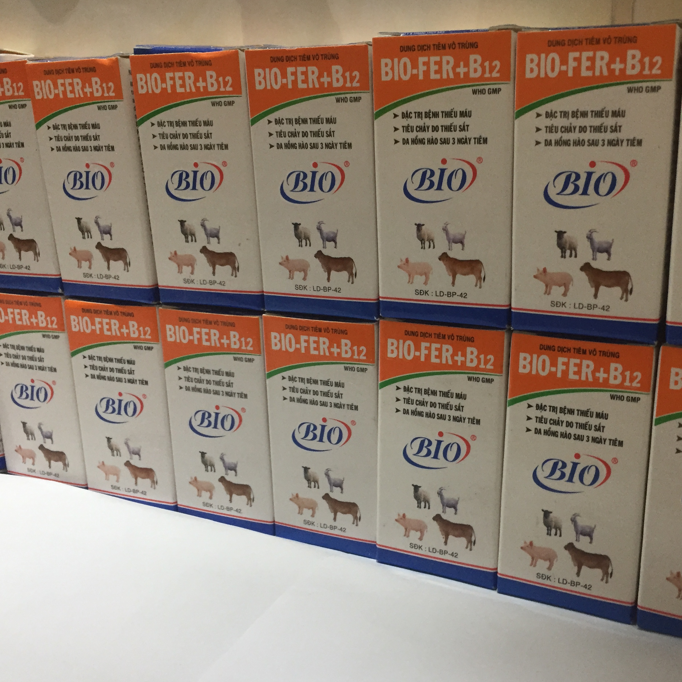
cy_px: 340
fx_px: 780
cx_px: 431
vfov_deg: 47.2
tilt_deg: -16.5
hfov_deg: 46.8
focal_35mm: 35
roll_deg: -0.8
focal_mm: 4.15
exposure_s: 1/33
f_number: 2.2
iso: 160
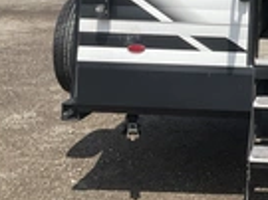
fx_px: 665
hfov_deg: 21.2
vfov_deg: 16.7
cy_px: -14
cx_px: 324
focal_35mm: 86
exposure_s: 1/1786
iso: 25
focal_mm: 3
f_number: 1.8
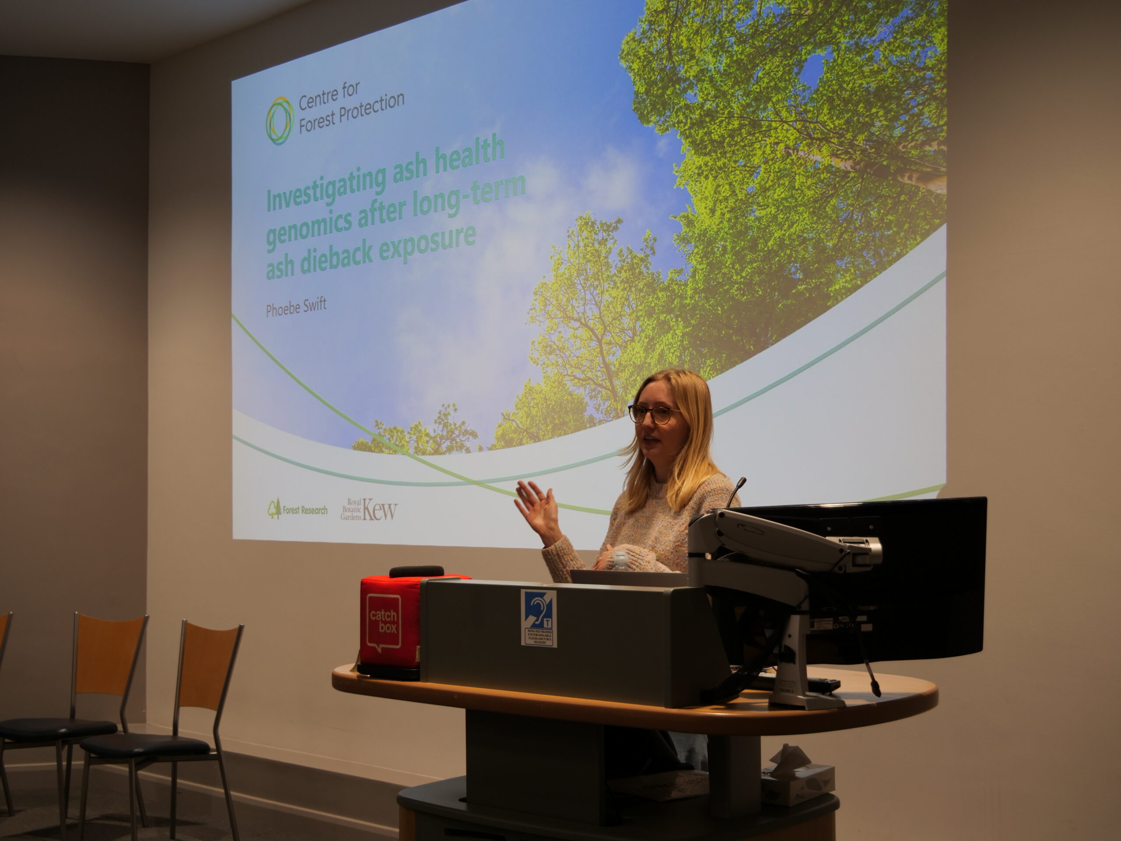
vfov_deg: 32.9
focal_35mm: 44
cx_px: 560
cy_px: 420
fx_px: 1425
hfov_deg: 42.9
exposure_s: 1/60
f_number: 4.2
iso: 200
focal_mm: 22
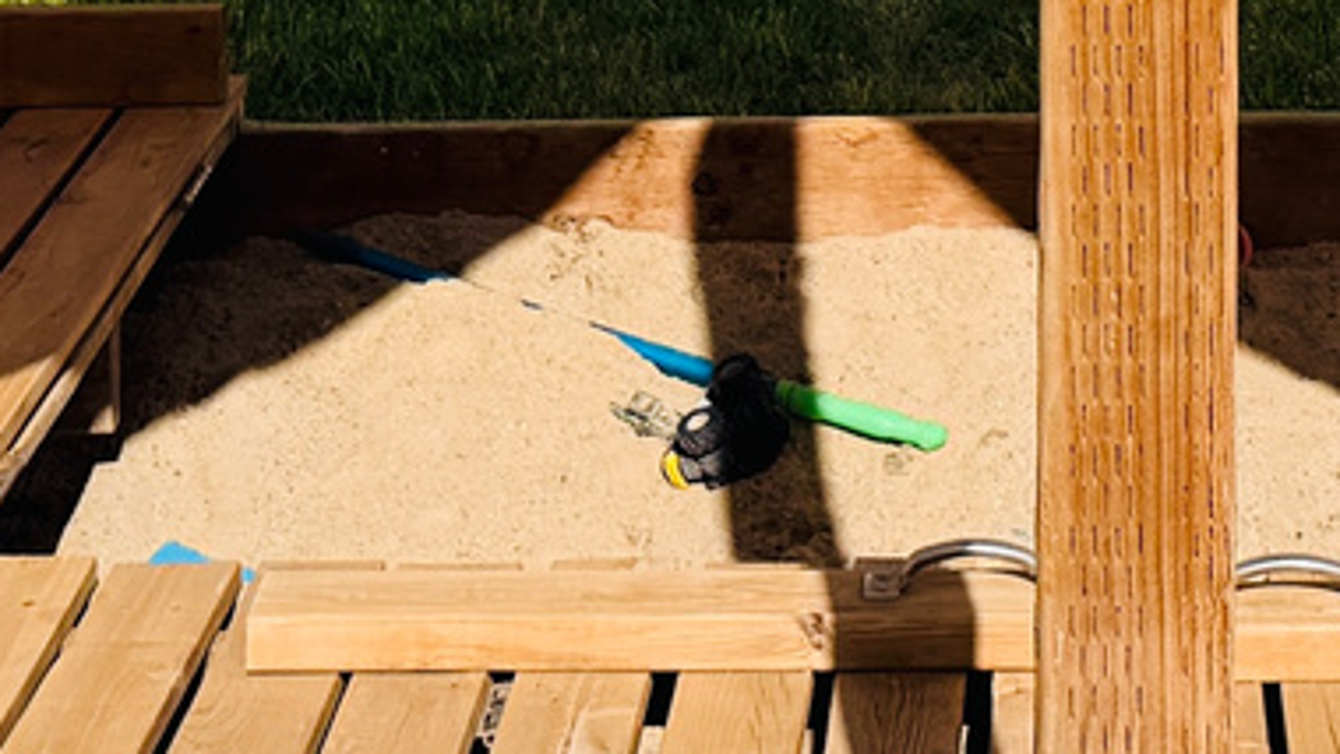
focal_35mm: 141
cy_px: -694
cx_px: 1248
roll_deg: +0.4
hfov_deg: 15.0
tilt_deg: -7.4
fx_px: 5011
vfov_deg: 8.2
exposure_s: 1/11905
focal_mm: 6.76
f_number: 1.78
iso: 80
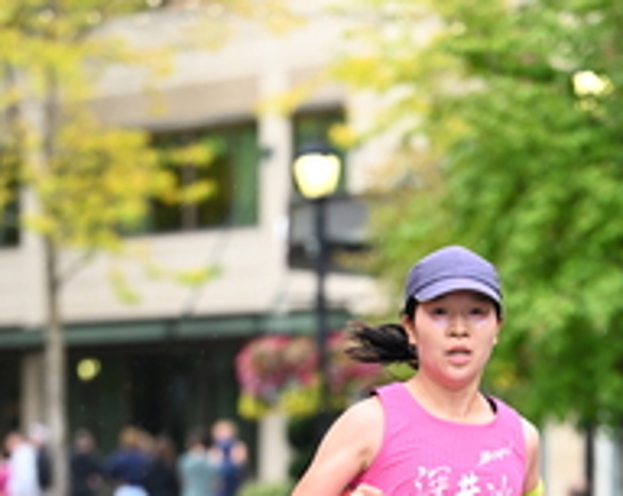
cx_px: 492
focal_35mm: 275
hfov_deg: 7.0
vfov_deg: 5.6
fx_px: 5063
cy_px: 658
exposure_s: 1/1250
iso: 1250
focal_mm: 102
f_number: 2.8
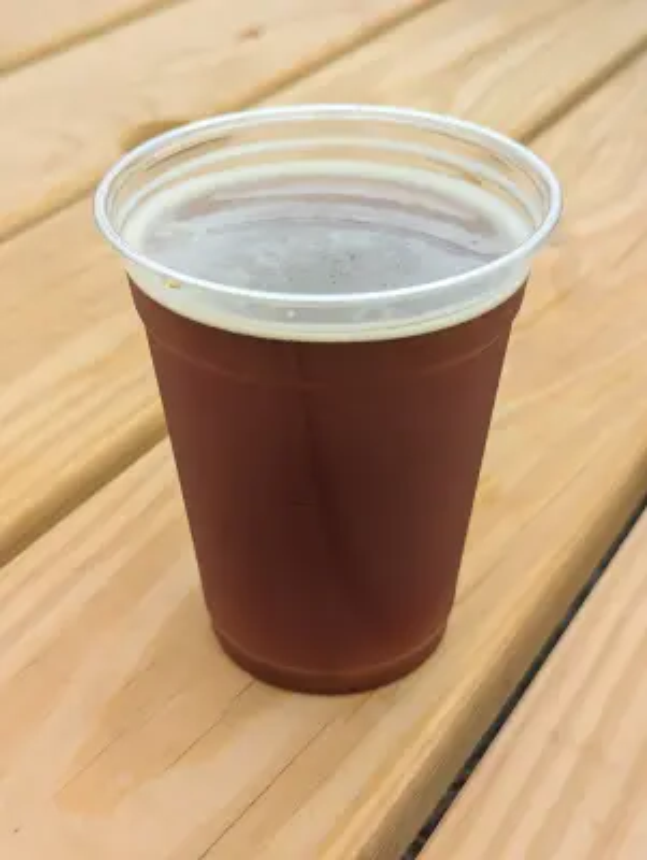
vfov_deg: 39.6
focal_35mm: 48
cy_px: 430
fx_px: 1194
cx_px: 324
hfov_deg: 30.3
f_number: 1.85
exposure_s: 1/628
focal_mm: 6.81
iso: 38
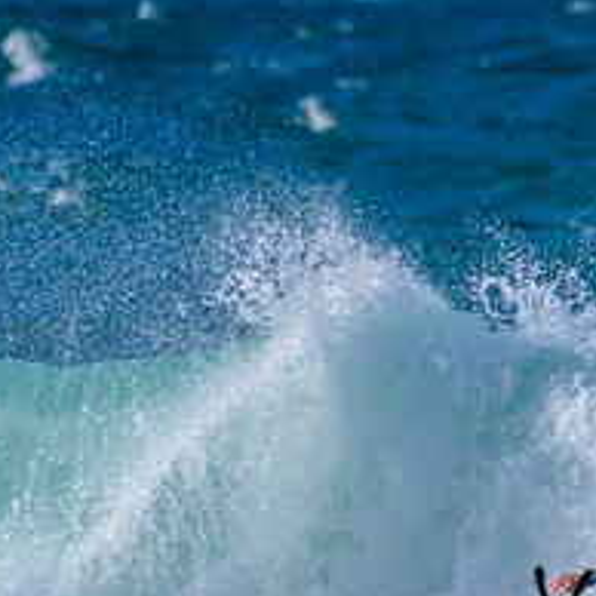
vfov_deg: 0.7
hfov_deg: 0.7
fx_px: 49516
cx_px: 851
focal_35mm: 2542
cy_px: 588
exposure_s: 1/2500
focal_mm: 1000
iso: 720
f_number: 11
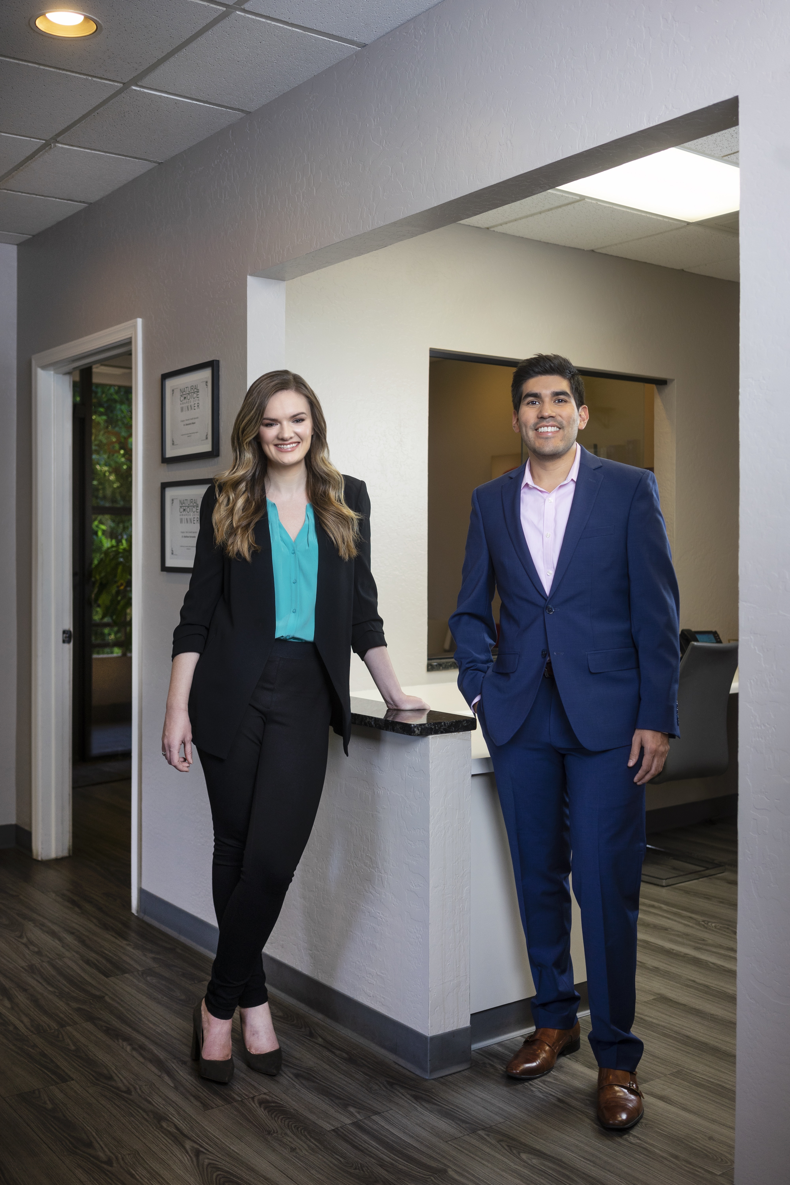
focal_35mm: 35
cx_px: 395
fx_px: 1152
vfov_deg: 54.4
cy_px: 592
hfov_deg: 37.9
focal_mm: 35
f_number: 3.2
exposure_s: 1/125
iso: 200
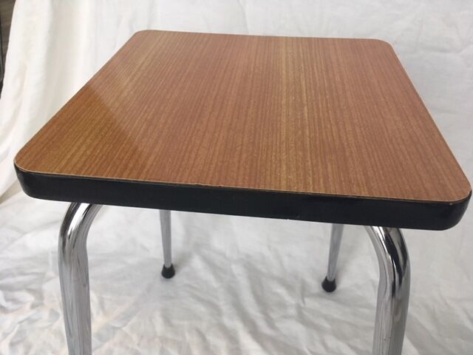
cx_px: 236
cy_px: 178
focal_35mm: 29
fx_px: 396
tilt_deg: -36.9
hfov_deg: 61.7
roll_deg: +0.2
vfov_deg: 48.2
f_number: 2.2
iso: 160
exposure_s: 1/33
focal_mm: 4.15
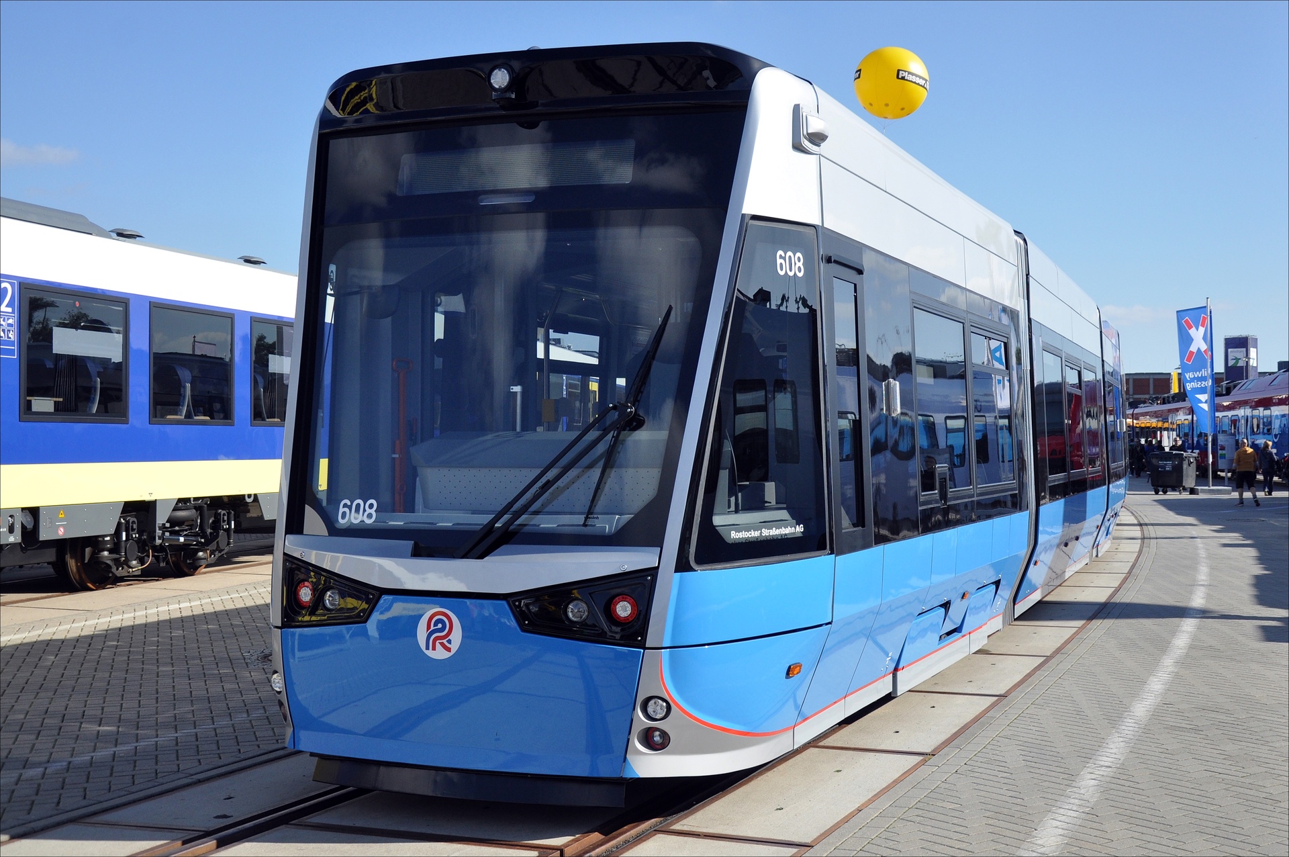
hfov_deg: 46.4
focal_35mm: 42
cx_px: 644
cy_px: 428
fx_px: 1502
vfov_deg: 31.8
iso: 400
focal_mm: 28
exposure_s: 1/1600
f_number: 5.6
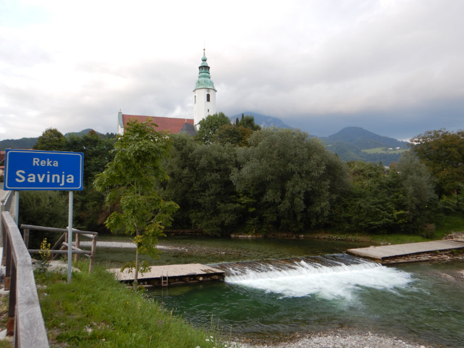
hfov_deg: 71.6
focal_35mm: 24
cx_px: 232
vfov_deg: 56.8
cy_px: 174
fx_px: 322
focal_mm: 4.3
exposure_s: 1/80
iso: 125
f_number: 2.8
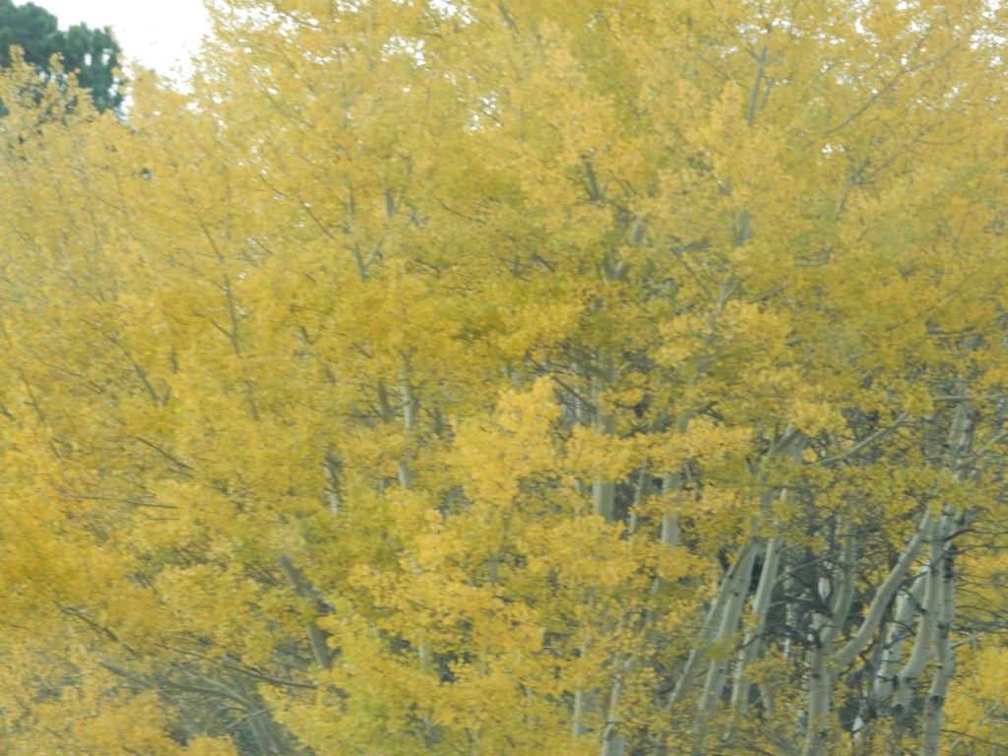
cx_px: 504
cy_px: 378
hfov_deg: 12.0
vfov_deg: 9.1
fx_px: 4776
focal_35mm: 164
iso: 280
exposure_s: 1/250
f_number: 6
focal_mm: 29.2
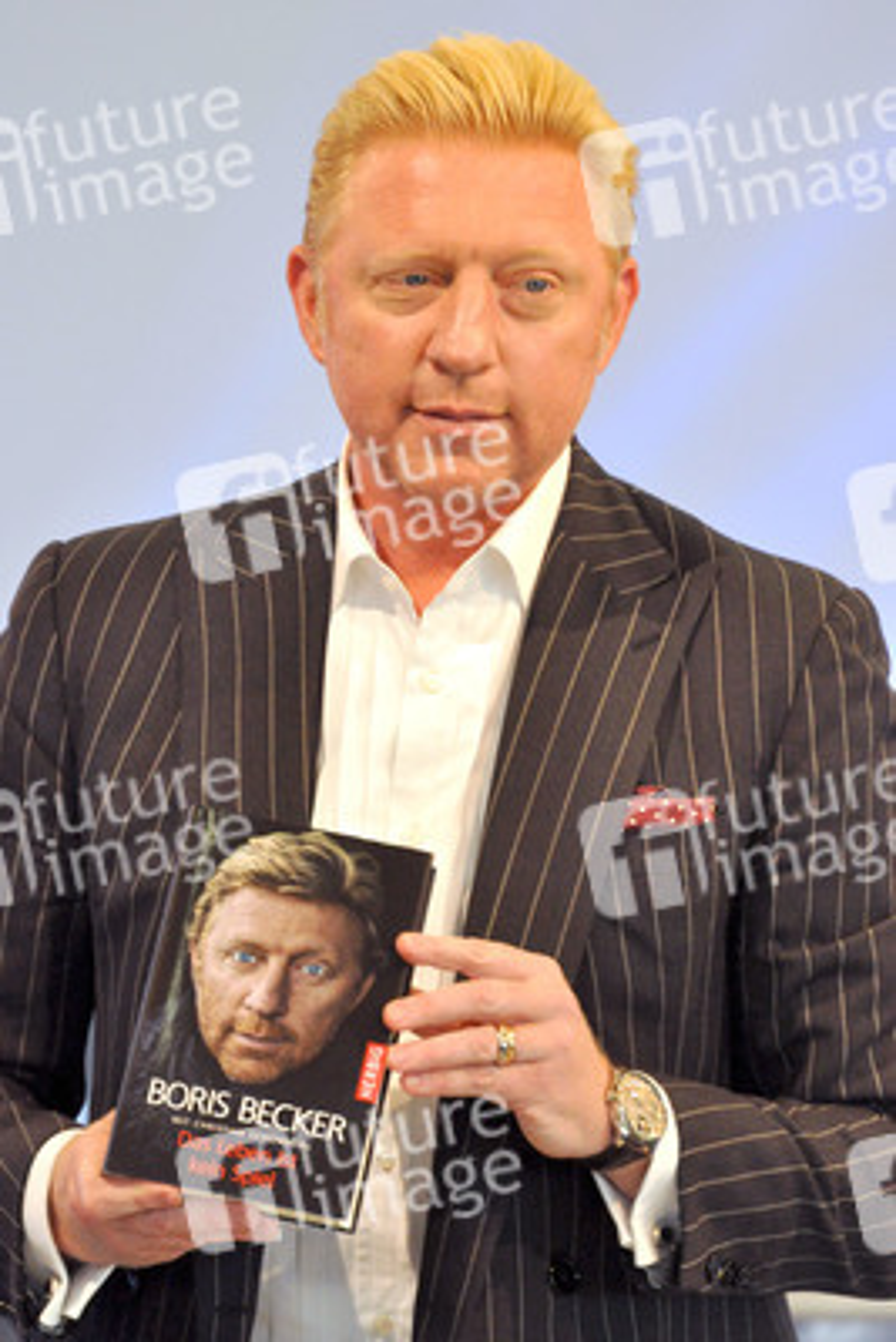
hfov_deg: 4.2
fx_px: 12308
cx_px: 448
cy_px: 671
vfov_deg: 6.2
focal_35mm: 330
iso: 2500
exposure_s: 1/200
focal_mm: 220
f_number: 6.3
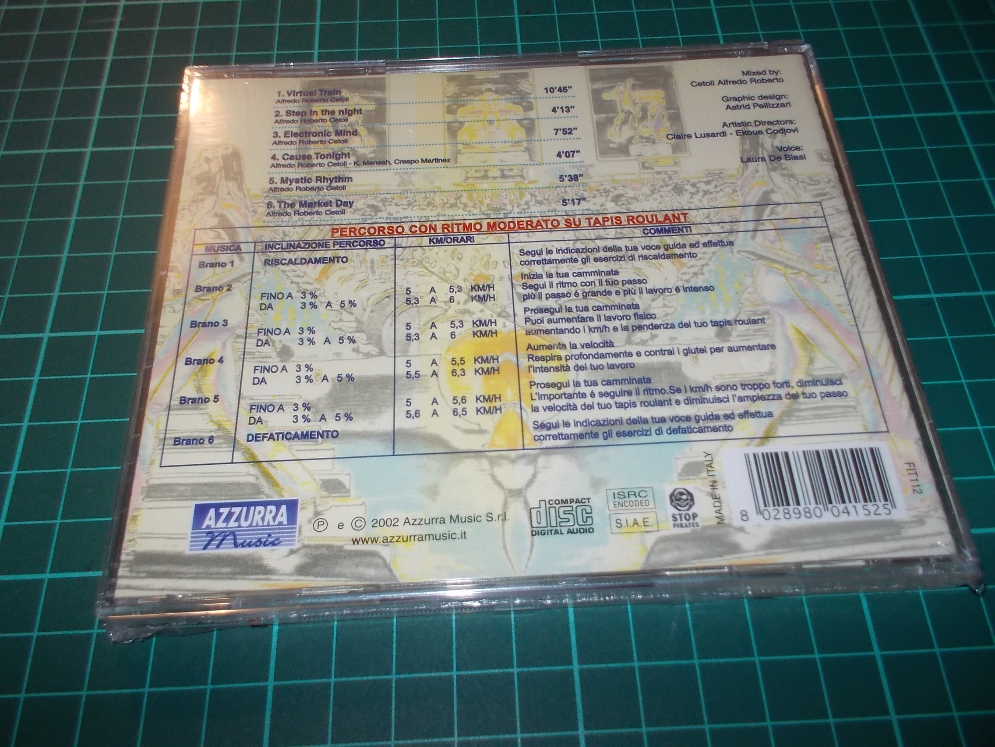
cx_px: 498
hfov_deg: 61.7
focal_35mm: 29
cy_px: 374
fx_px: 834
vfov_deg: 48.2
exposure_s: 1/30
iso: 200
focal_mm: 4.1
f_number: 3.3
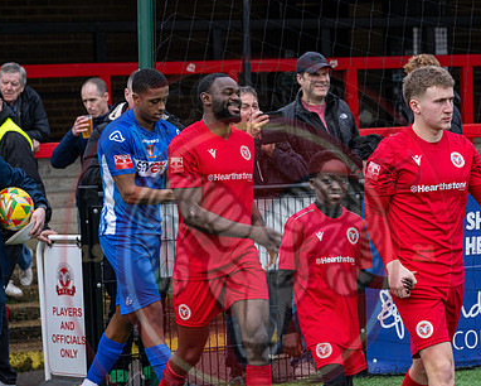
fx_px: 2977
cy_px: 287
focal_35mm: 209
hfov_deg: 9.2
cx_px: 292
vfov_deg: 7.4
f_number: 5
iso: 250
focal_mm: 115
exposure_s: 1/250
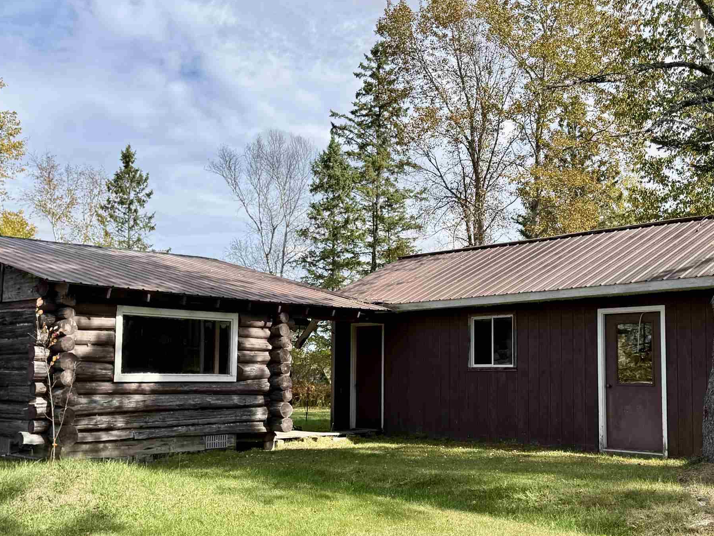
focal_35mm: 41
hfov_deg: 45.7
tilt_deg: +4.4
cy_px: 323
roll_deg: -0.9
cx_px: 321
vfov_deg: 35.0
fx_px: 846
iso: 80
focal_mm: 6.76
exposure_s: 1/2299
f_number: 1.78
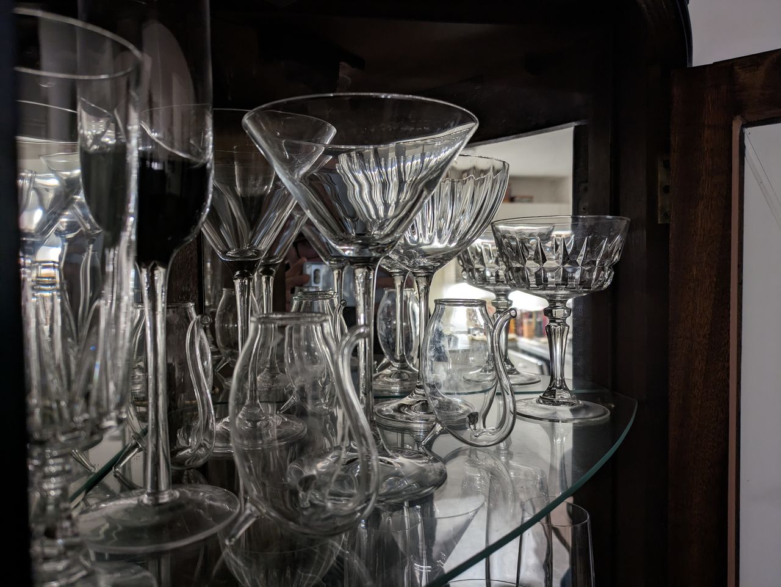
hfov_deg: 69.4
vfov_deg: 54.9
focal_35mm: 25
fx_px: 564
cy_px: 294
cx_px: 390
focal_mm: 5.43
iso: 262
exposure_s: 1/25
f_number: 1.89
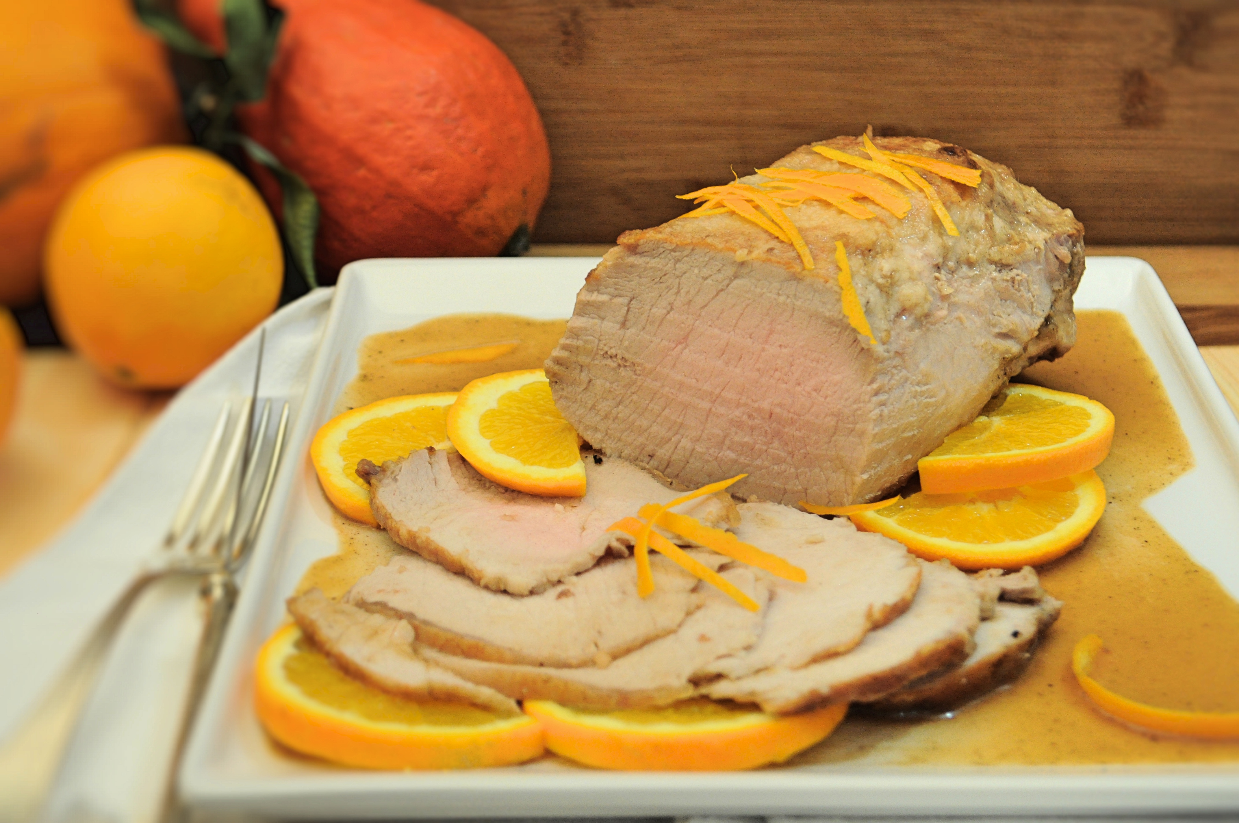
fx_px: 2269
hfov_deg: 30.5
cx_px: 620
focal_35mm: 66
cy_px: 412
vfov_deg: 20.6
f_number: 5.3
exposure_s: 1/30
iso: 1000
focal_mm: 44
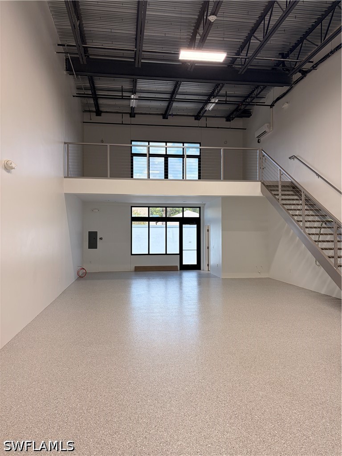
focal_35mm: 26
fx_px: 343
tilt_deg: +1.0
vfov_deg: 67.3
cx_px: 171
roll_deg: +0.3
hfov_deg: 53.1
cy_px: 228
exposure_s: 1/120
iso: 64
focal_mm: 5.96
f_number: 1.6
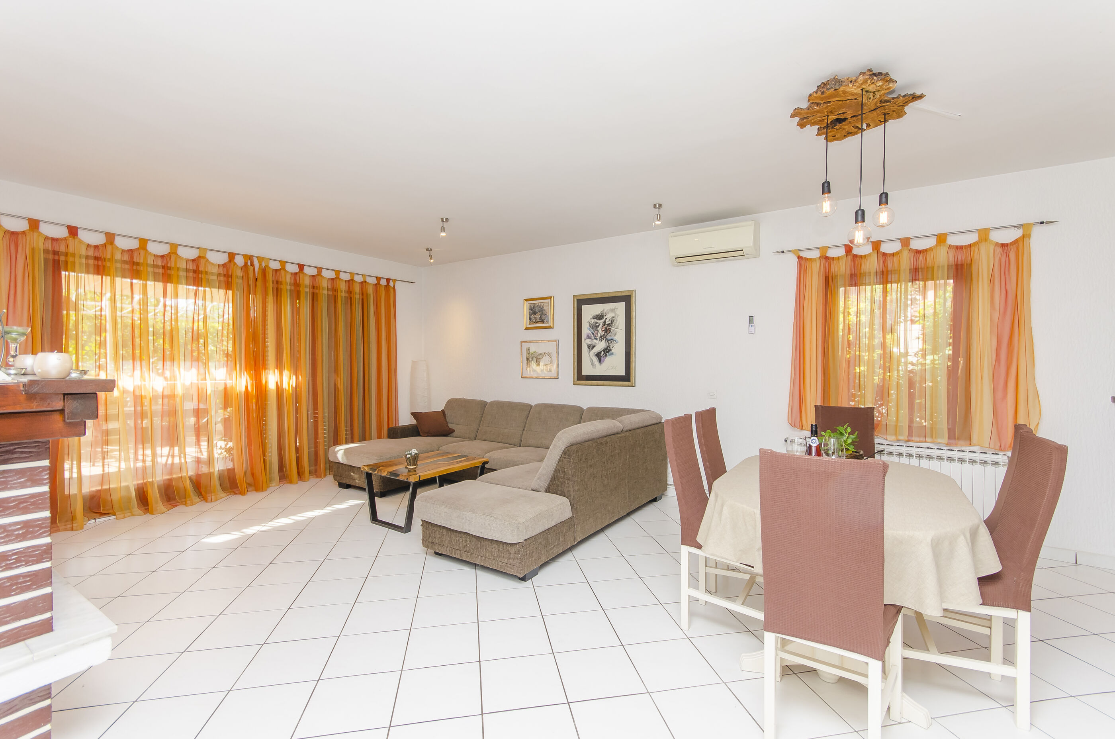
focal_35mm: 15
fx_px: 464
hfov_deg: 100.5
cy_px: 370
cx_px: 558
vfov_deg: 77.1
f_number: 7.1
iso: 160
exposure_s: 1/100
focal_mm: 10
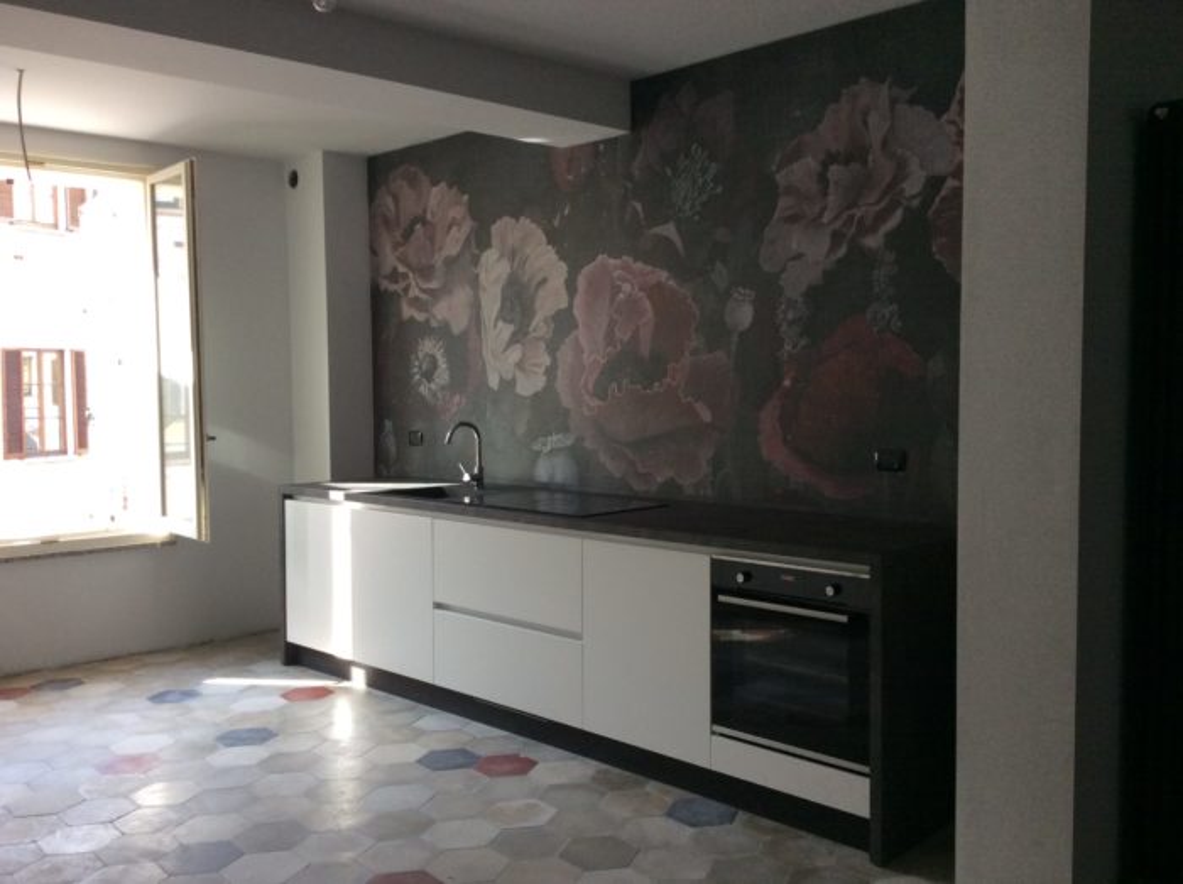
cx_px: 592
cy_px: 442
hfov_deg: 56.9
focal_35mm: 32
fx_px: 1092
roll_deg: -0.4
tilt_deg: -4.7
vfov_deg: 44.1
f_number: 2.4
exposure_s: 1/120
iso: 64
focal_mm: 3.3
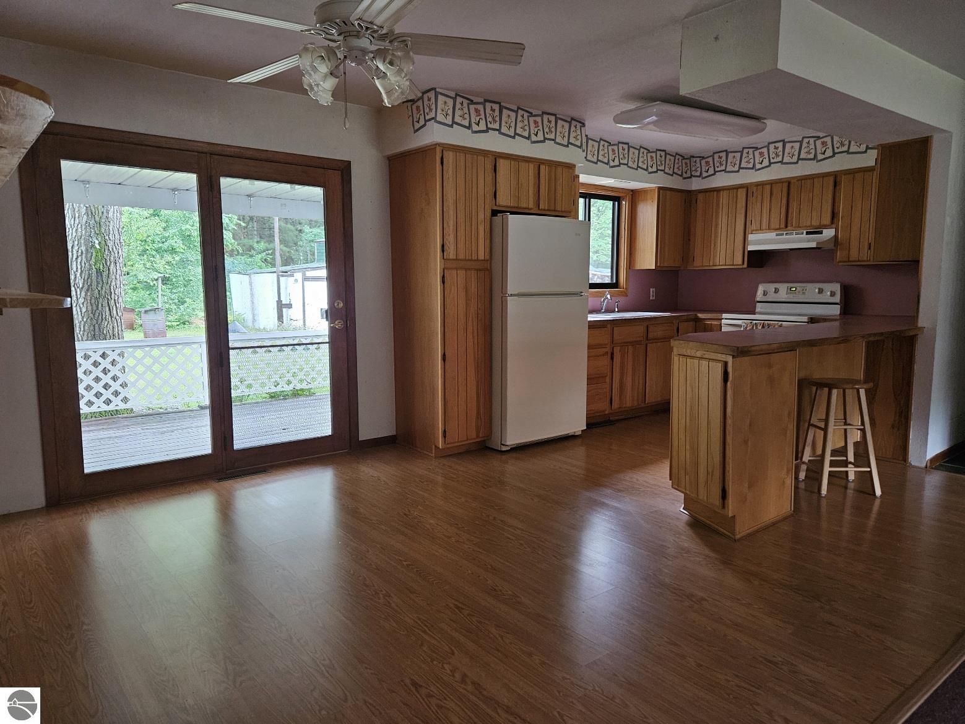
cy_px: 362
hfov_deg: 73.9
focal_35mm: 23
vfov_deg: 58.9
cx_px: 482
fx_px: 641
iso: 500
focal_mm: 5.4
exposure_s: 1/24
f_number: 1.8
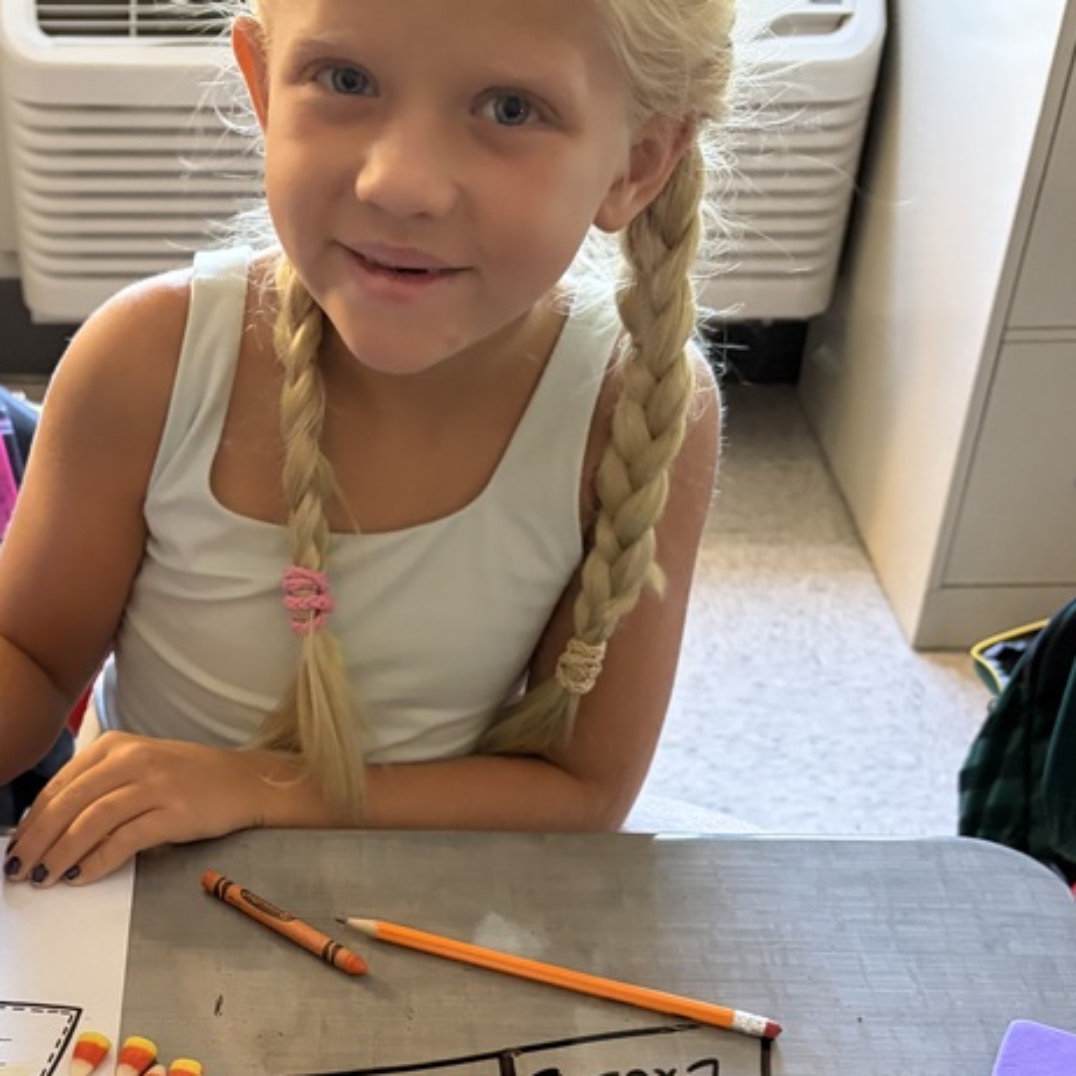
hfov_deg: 32.9
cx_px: 310
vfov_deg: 32.1
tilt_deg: -40.6
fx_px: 1794
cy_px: 922
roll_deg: +0.2
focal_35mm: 51
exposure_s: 1/40
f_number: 1.6
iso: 500
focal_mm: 5.96
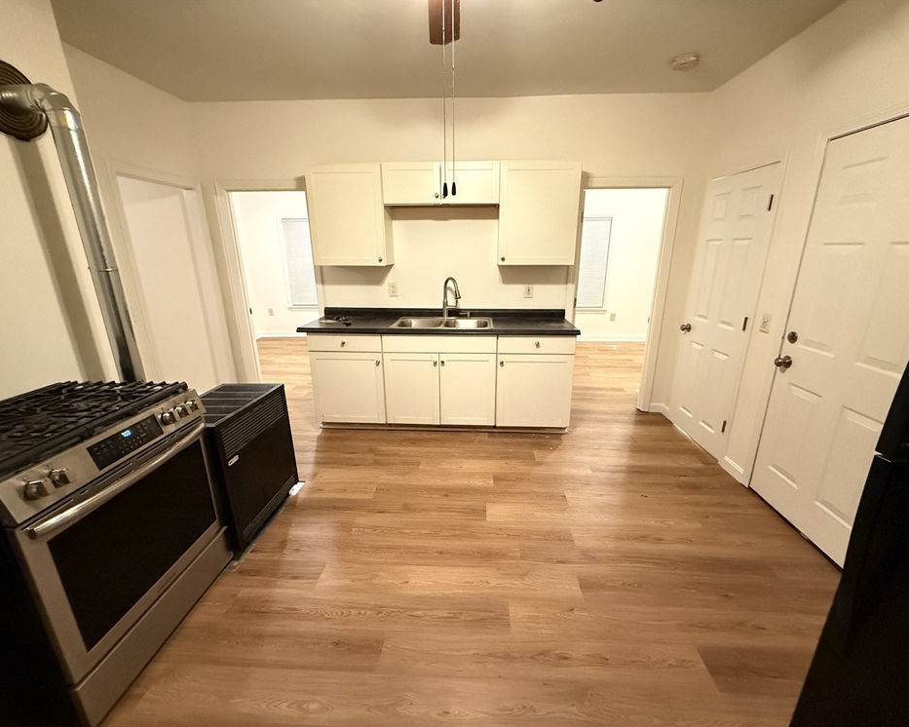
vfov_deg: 84.0
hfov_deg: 96.8
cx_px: 459
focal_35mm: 15
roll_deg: +0.1
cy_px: 371
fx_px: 403
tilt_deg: -17.1
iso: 1000
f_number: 2.2
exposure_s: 1/40
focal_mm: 2.22
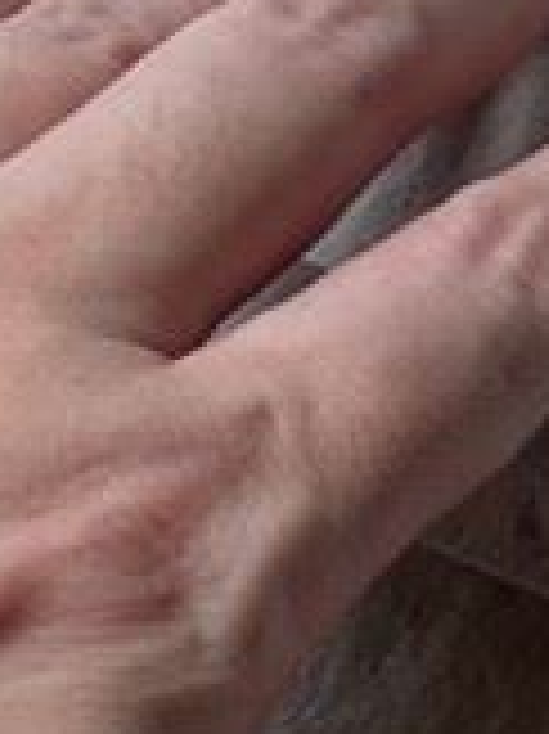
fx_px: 2710
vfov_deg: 15.3
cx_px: 986
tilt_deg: -67.6
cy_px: 144
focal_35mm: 128
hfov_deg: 10.8
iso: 32
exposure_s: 1/389
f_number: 1.6
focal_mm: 4.2
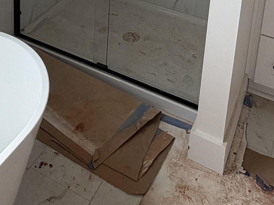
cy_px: -123
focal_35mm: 55
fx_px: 435
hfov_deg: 34.8
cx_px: 103
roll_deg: -2.4
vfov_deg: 21.2
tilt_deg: -14.5
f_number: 2.2
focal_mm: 2.22
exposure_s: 1/134
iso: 50
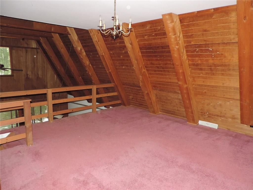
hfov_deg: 71.6
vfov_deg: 56.8
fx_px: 175
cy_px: 95
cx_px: 126
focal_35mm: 24
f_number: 3
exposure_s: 1/80
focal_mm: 4.3
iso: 450
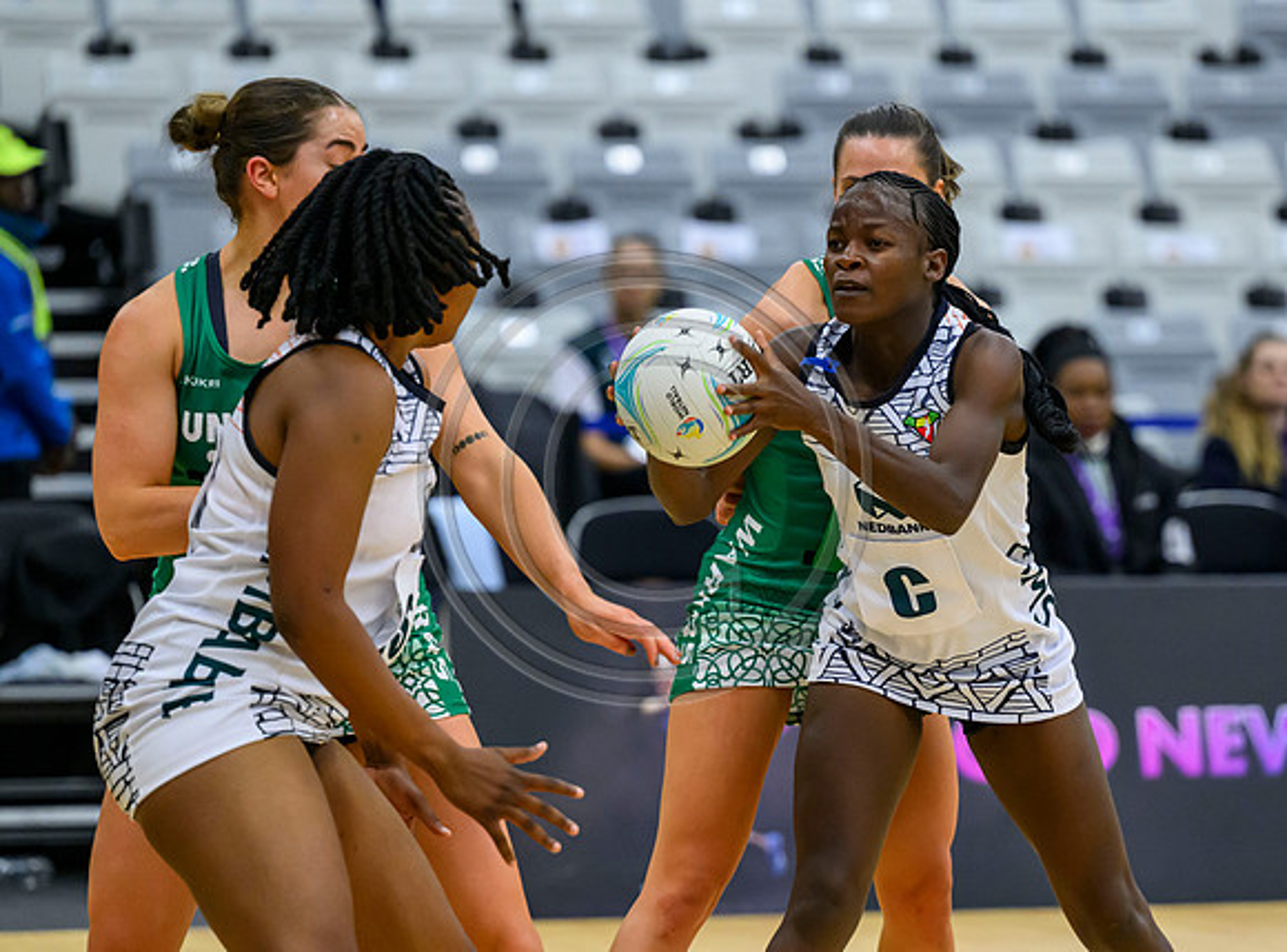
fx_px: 9520
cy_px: 635
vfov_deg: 5.7
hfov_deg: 7.7
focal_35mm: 257
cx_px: 846
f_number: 3.2
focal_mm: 180
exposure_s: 1/1000
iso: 4000
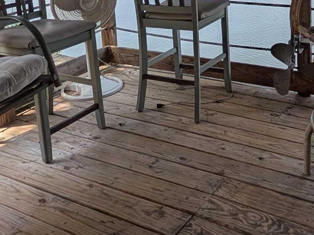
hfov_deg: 41.4
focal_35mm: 45
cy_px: -33
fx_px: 408
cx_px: 217
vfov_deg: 28.7
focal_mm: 2.02
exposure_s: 1/1499
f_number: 1.7
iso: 47
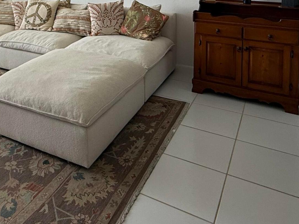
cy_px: -19
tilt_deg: -5.8
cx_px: 89
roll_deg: +1.3
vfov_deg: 33.8
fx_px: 320
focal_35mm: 37
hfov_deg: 48.9
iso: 50
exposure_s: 1/99
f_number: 2.2
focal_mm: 2.22
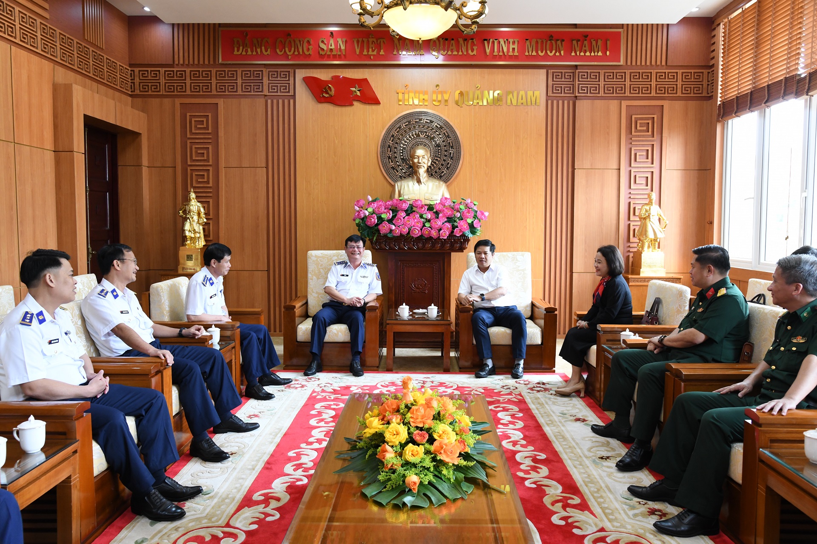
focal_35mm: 30
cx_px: 408
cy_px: 272
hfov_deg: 61.9
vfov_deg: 43.6
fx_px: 681
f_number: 8
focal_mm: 30
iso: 2500
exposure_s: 1/60
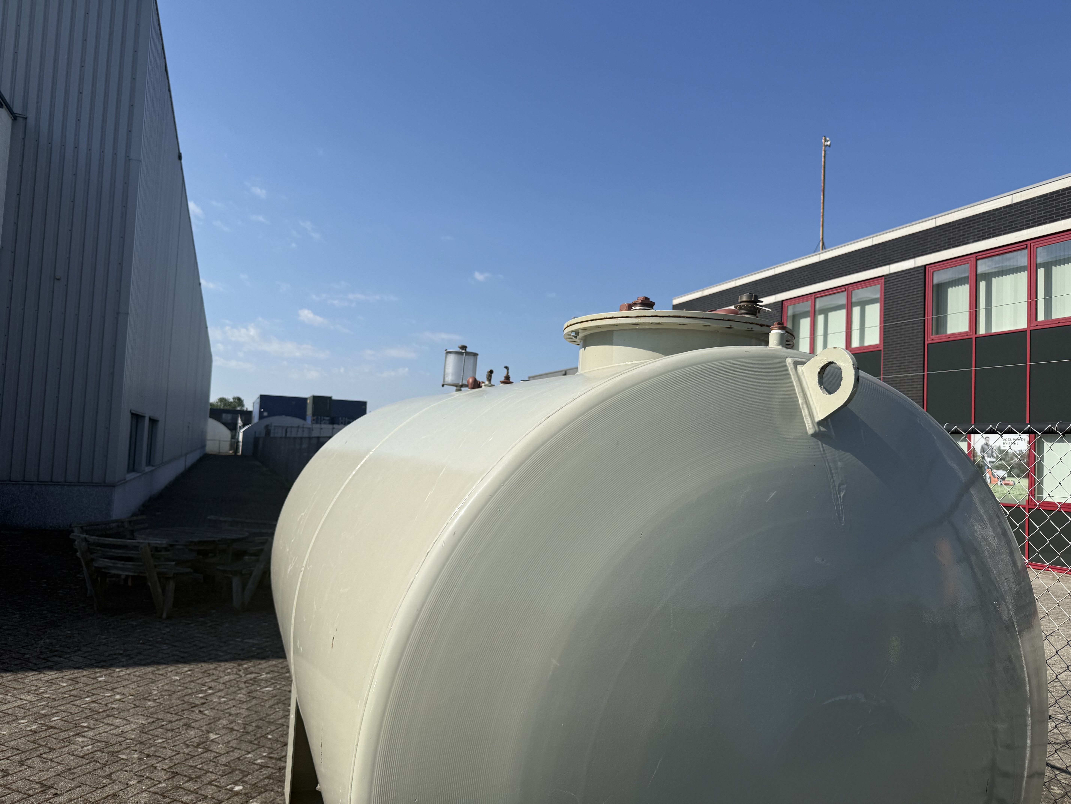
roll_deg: -0.7
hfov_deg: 71.6
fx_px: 743
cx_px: 536
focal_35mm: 24
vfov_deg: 56.8
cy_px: 402
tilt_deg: +4.5
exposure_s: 1/7353
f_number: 1.78
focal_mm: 6.76
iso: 80
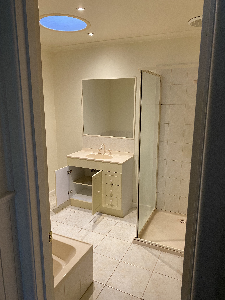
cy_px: 150
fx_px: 225
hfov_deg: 53.1
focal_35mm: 26
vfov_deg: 67.3
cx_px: 112
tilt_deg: -12.1
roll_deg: +0.7
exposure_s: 1/50
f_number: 1.8
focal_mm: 4.25
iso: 125
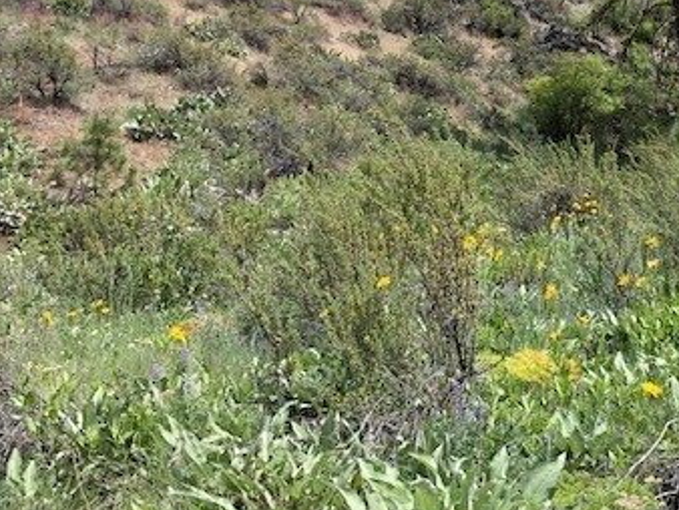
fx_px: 1040
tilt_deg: +8.5
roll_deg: +1.4
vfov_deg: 27.4
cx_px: 631
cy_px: 179
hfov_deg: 33.9
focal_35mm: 53
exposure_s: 1/1143
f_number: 1.8
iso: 20
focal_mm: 3.99
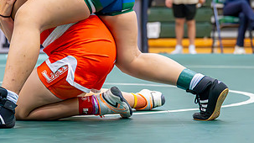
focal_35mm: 174
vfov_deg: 6.9
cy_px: -8
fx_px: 1171
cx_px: 22
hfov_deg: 12.3
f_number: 2.8
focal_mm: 70
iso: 6400
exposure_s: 1/1000
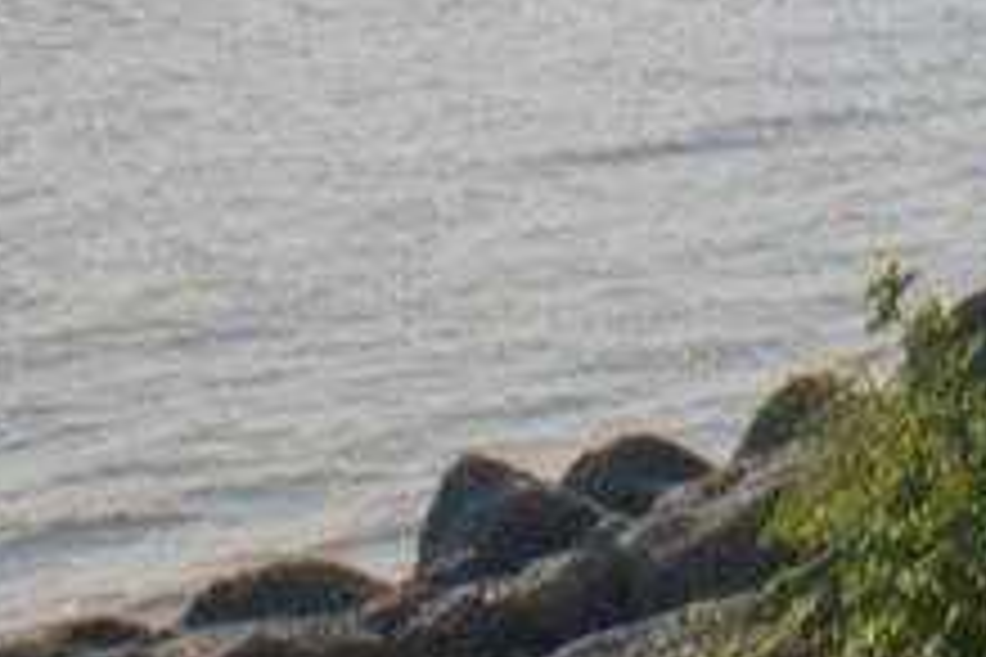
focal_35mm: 128
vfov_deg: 10.5
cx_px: 2215
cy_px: -171
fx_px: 3506
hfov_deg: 13.0
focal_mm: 28
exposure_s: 1/800
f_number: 6.3
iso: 500
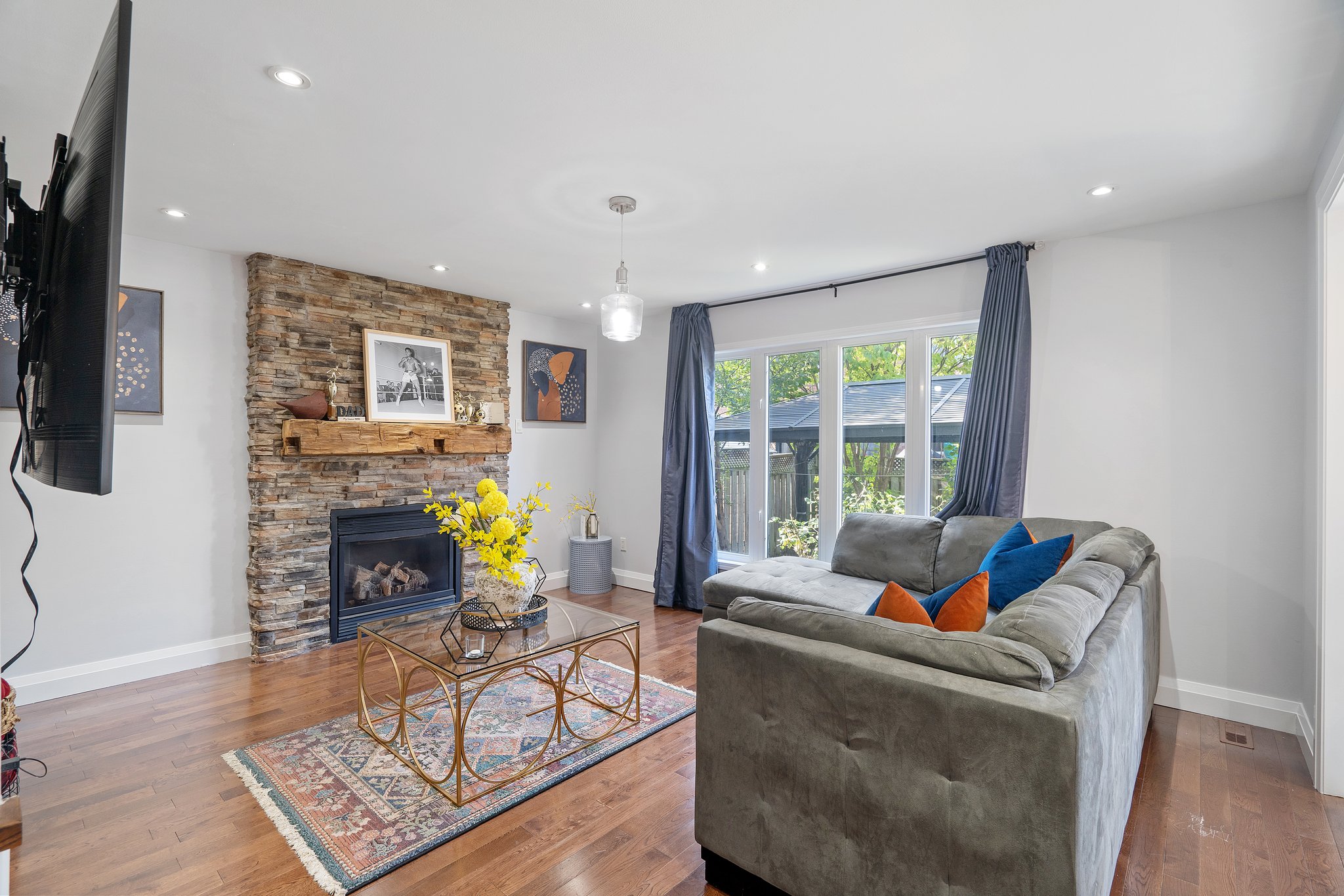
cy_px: 448
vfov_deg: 73.7
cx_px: 672
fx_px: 597
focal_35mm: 16
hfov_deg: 96.7
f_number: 7.1
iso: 320
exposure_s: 1/2.5
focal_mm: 16
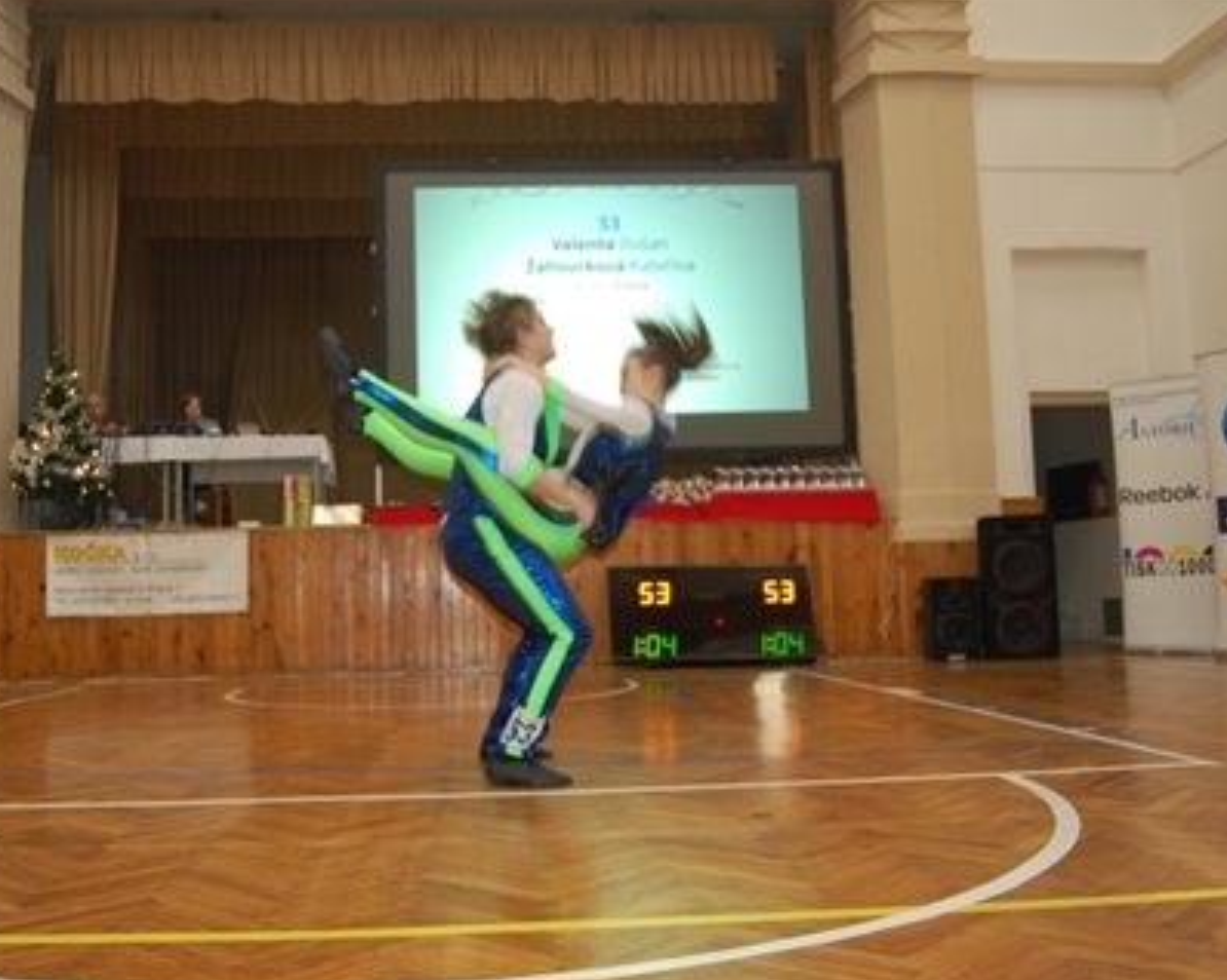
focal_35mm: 34
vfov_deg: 43.8
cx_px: 527
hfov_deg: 53.2
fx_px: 1219
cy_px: 490
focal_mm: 19
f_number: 3.5
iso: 400
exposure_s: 1/60
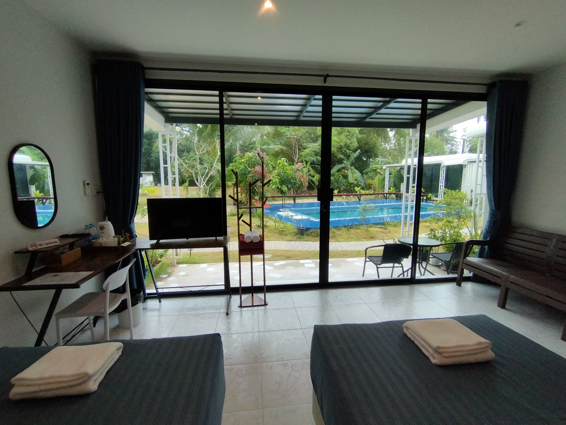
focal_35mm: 16
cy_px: 212
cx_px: 283
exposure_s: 1/104
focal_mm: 1.65
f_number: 2.2
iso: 50
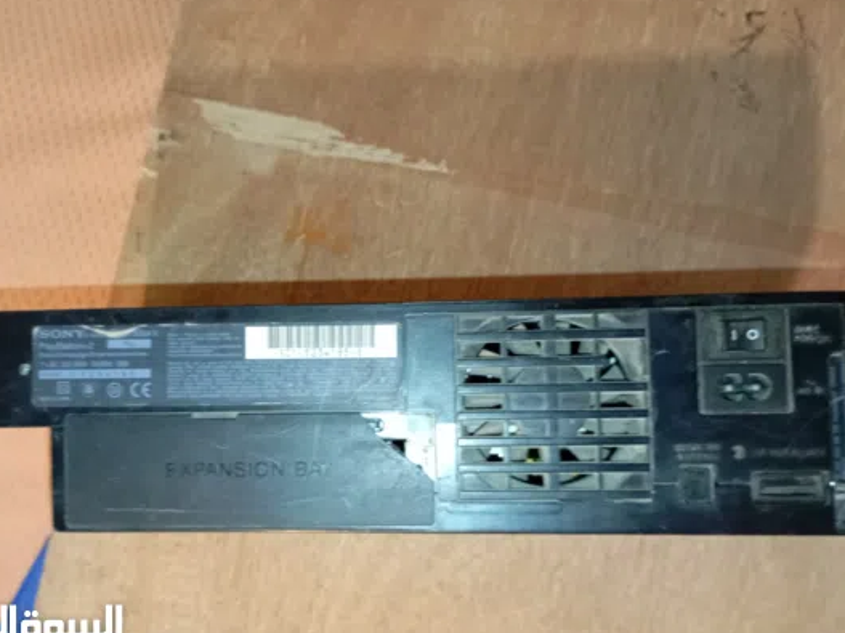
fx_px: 830
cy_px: 373
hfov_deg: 53.8
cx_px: 364
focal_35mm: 34
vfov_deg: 41.6
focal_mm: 4.27
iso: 1553
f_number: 1.8
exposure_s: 1/20
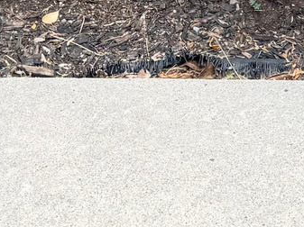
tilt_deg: -26.4
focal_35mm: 146
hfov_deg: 13.5
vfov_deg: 8.9
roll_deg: +9.0
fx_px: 1281
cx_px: 180
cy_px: -363
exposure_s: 1/920
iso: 80
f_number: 1.78
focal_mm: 6.76
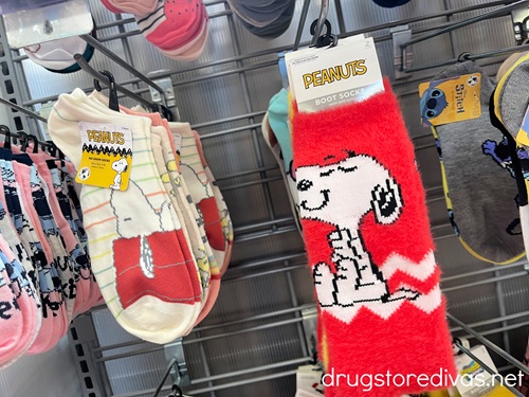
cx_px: 264
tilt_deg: -8.5
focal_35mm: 25
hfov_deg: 69.4
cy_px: 198
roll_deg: +13.3
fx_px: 382
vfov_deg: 54.9
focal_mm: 5.1
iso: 125
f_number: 1.6
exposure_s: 1/93
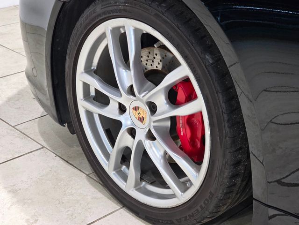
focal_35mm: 69
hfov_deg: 28.2
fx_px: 596
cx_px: 150
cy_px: 112
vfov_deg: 21.3
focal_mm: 7.9
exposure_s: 1/120
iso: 400
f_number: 2.4
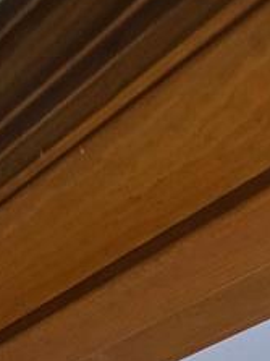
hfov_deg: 18.6
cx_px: 406
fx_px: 729
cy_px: 950
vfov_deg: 13.6
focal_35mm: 70
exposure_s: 1/120
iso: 125
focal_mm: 2.2
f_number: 1.9
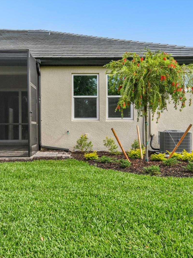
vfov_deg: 56.8
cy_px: 129
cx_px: 84
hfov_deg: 44.1
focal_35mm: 32
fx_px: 238
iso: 100
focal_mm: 15
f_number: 7.1
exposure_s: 1/1000
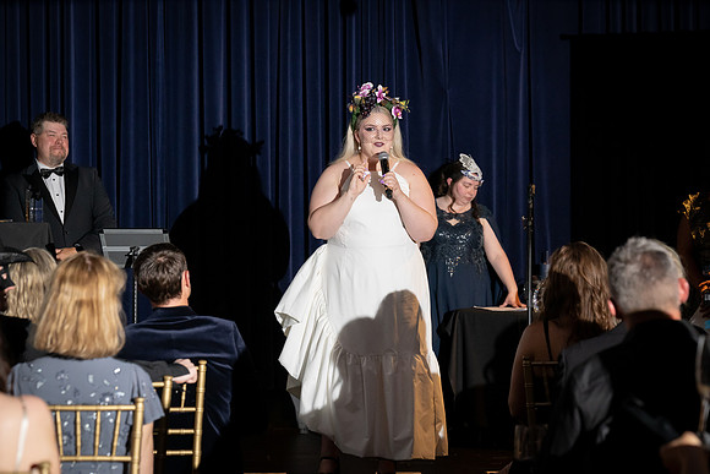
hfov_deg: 18.6
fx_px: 2170
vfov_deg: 12.5
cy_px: 237
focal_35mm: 110
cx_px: 355
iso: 2500
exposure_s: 1/200
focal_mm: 110
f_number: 5
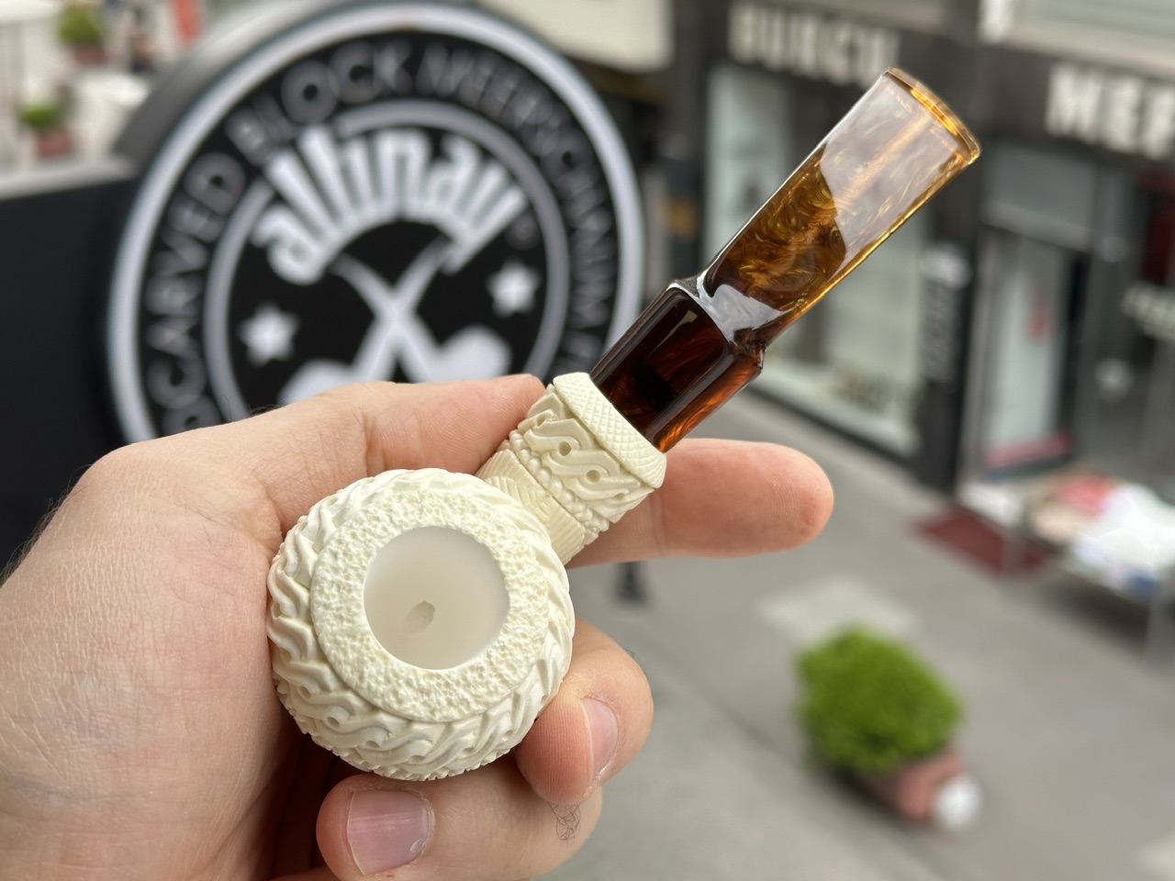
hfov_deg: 39.7
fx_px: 1629
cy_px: 440
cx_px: 588
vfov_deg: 30.3
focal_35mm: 48
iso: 64
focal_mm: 6.86
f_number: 1.78
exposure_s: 1/1009
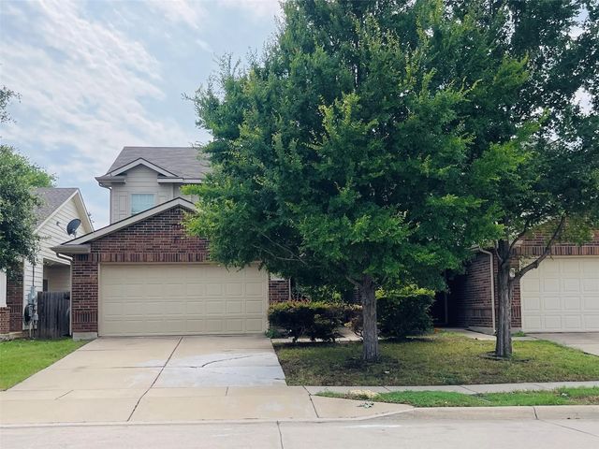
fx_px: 433
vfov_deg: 54.9
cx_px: 300
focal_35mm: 25
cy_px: 224
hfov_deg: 69.4
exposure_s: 1/3344
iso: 32
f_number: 1.6
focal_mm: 5.1
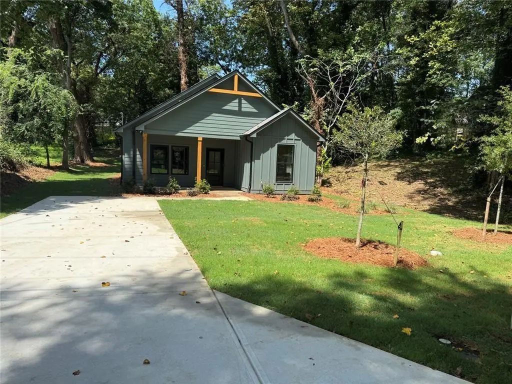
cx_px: 256
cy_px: 192
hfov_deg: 71.6
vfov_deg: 56.8
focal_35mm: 24
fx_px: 355
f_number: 1.78
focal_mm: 6.76
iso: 80
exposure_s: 1/2105
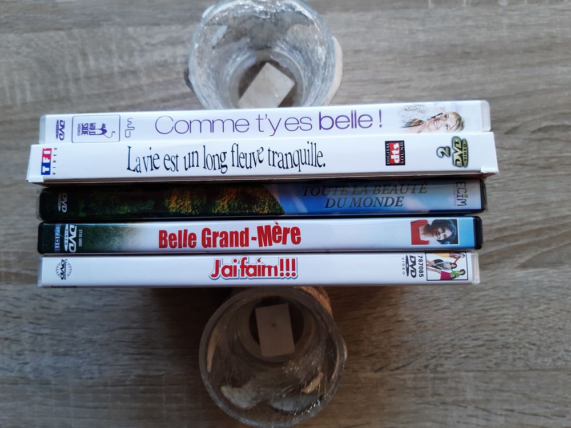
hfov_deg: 67.3
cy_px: 214
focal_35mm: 26
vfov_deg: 53.1
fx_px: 429
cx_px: 286
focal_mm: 3.92
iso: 40
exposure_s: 1/103
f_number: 1.7
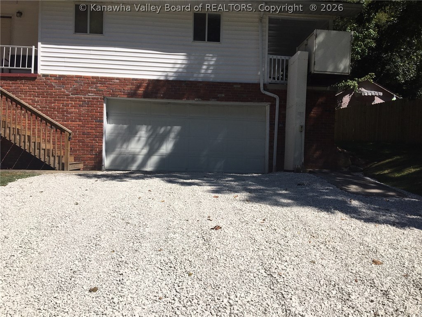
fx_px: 354
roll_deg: -1.7
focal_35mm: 29
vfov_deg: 48.2
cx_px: 211
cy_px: 158
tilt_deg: +1.5
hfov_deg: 61.7
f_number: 2.2
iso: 25
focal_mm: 4.15
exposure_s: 1/2747
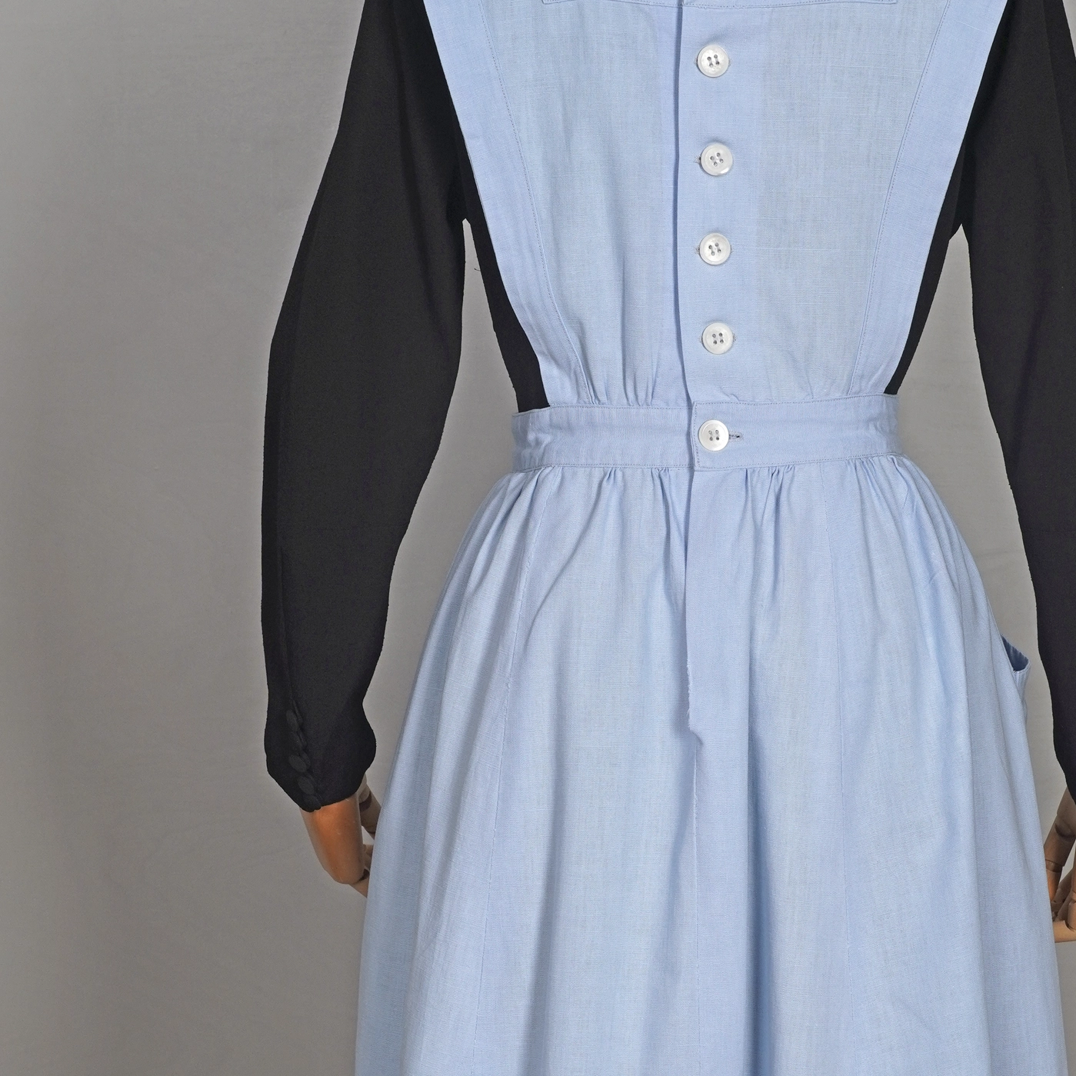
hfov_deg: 20.6
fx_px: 2954
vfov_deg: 20.6
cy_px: 719
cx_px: 714
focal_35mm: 84
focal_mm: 32
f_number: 7.1
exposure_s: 1/30
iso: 320
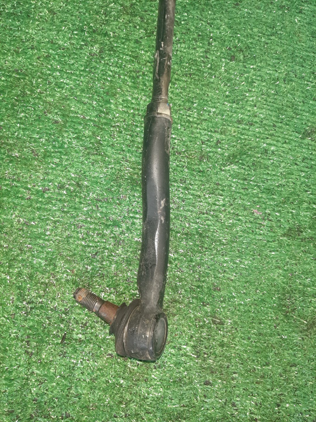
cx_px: 158
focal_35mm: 26
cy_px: 211
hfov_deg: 53.1
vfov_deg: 67.3
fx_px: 316
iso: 181
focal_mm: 3.93
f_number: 1.7
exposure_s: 1/33
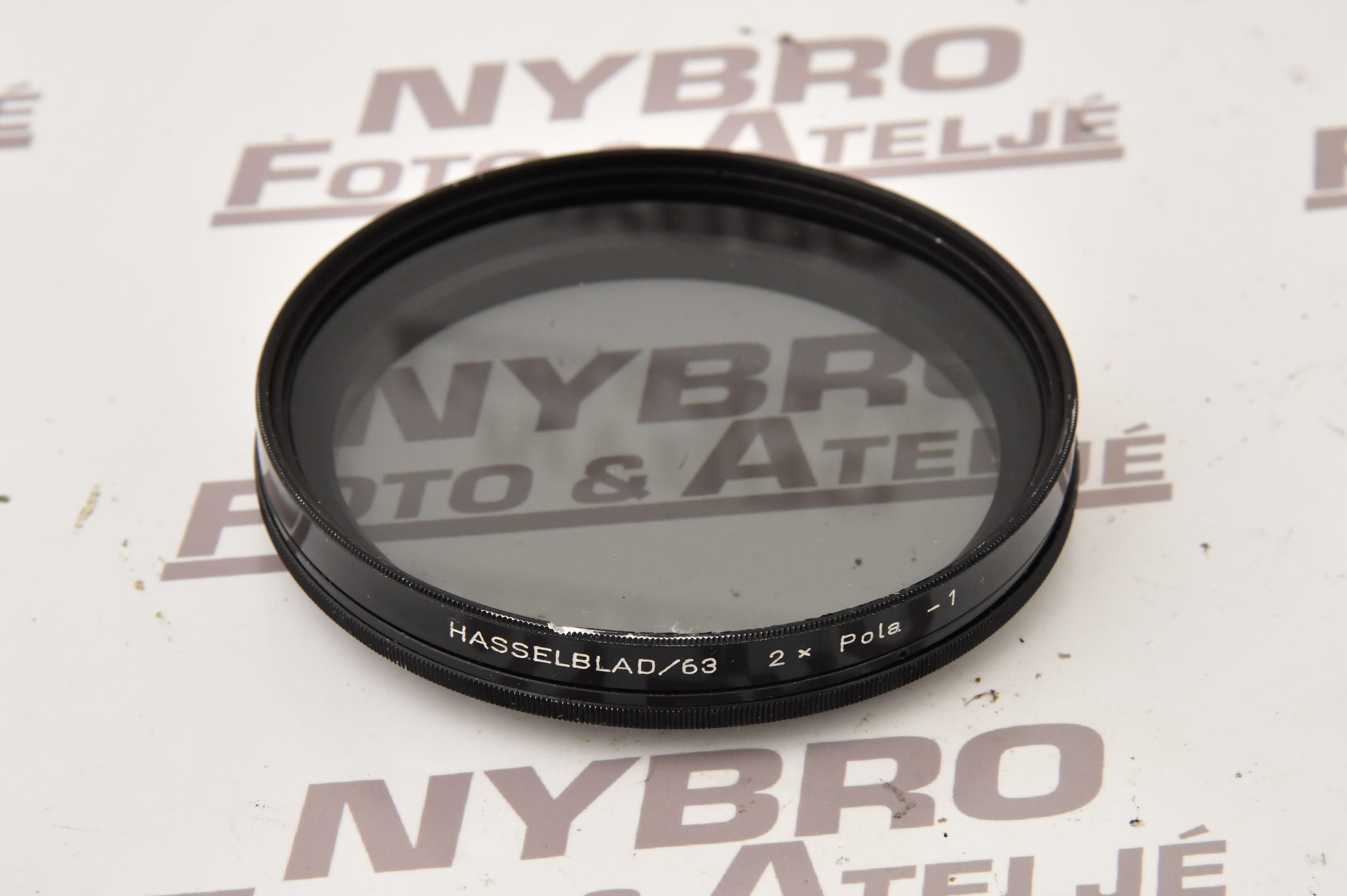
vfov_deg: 11.4
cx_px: 674
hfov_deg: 17.1
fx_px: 4486
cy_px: 448
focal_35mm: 120
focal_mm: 120
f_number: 16
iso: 1600
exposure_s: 1/125
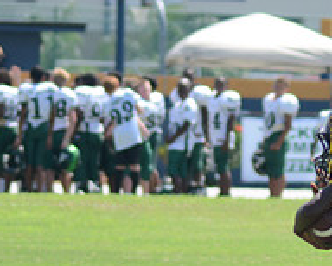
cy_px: 275
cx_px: 408
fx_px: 9167
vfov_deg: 1.7
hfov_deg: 2.1
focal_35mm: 932
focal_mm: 220
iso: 200
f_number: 5.6
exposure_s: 1/500
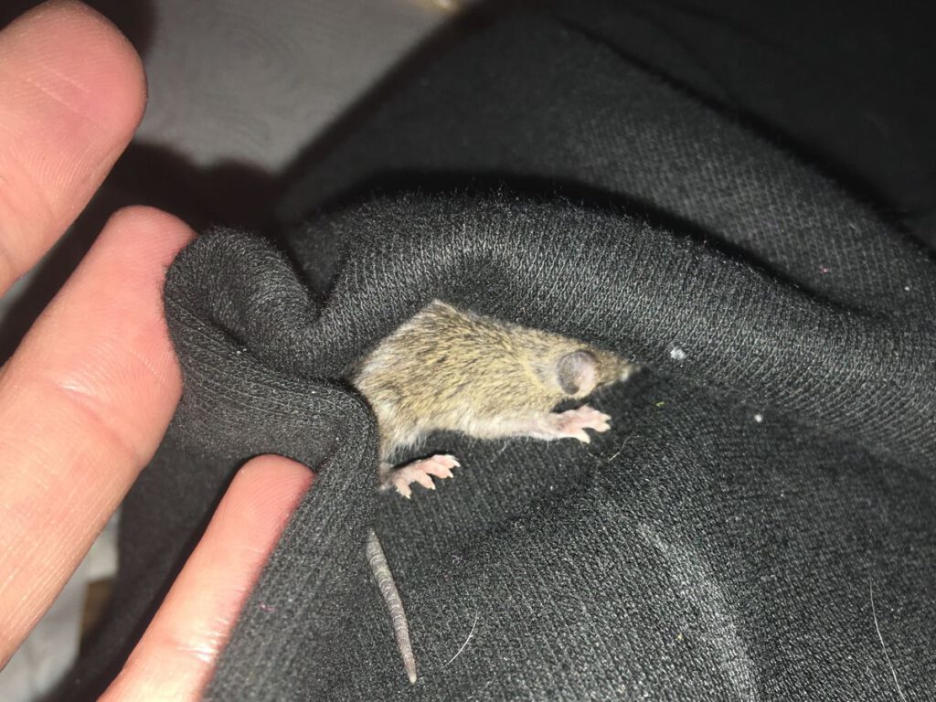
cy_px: 351
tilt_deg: -48.0
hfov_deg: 61.7
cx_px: 468
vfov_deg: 48.2
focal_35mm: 29
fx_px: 784
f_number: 2.2
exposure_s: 1/77
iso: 25
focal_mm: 4.15
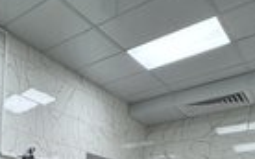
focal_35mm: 43
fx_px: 299
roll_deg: -0.1
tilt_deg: -7.6
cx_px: -102
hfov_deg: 31.3
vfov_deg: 22.1
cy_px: 264
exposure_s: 1/100
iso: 64
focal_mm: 2.22
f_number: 2.2
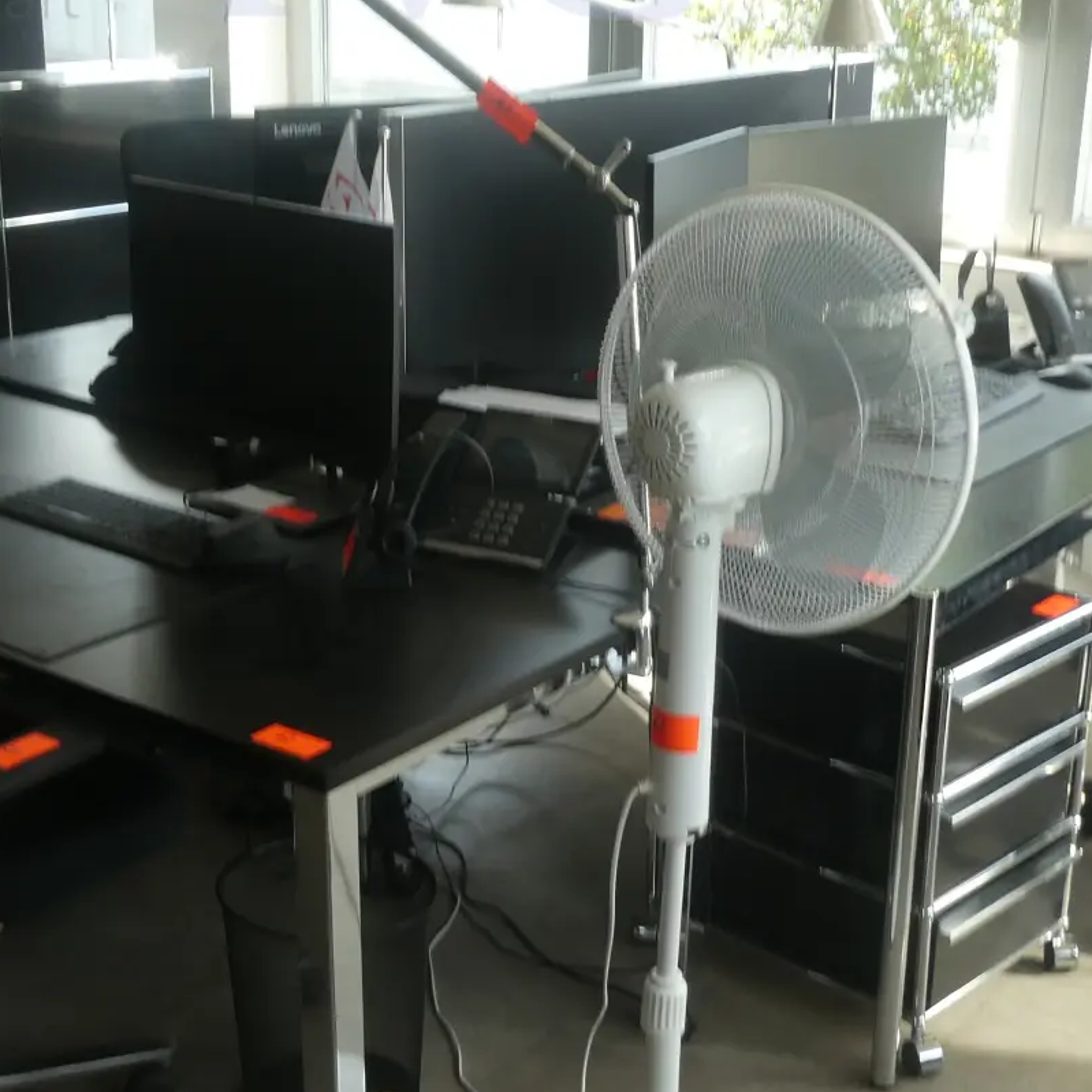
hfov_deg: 33.4
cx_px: 511
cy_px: 604
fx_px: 1820
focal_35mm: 51
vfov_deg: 33.4
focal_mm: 4.3
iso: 80
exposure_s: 1/60
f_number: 3.3
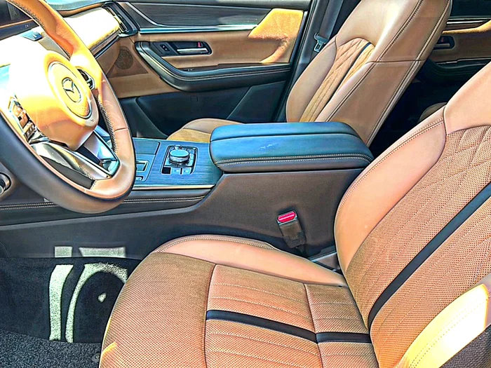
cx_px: 246
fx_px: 355
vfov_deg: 54.9
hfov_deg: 69.4
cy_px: 184
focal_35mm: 25
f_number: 1.78
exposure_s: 1/215
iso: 125
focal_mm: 6.86
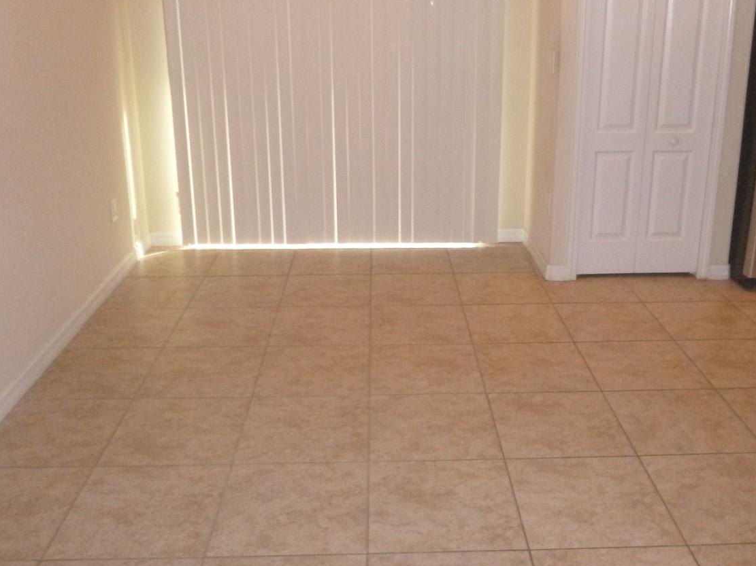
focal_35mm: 36
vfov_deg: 39.4
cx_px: 401
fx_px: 786
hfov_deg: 51.3
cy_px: 220
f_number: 3.9
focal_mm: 4.5
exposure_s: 1/60
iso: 640
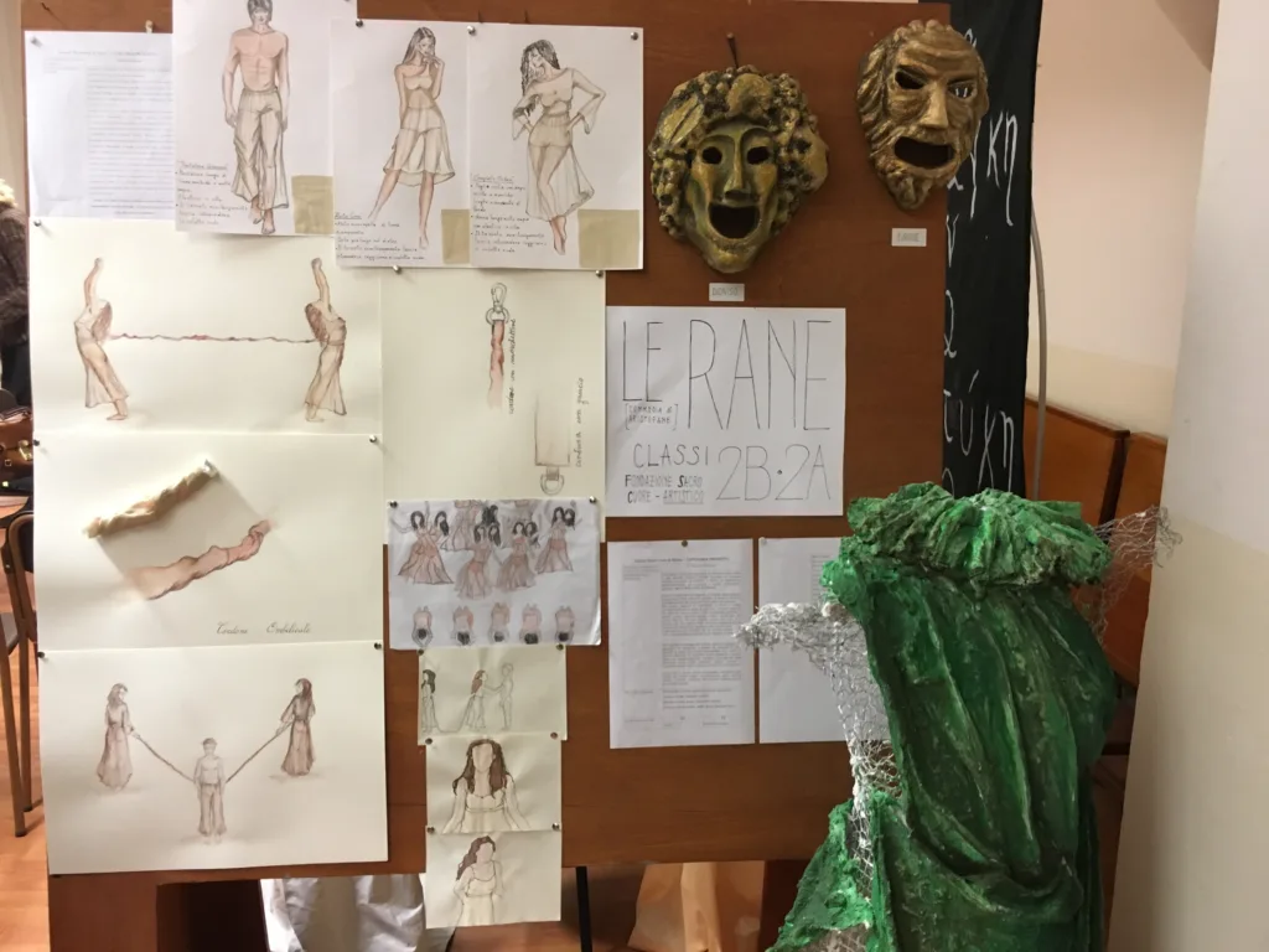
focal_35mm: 29
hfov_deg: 61.7
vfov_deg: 48.2
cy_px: 476
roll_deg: -0.3
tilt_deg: -13.0
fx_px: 1063
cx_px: 634
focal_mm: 4.15
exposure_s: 1/33
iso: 200
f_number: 2.2
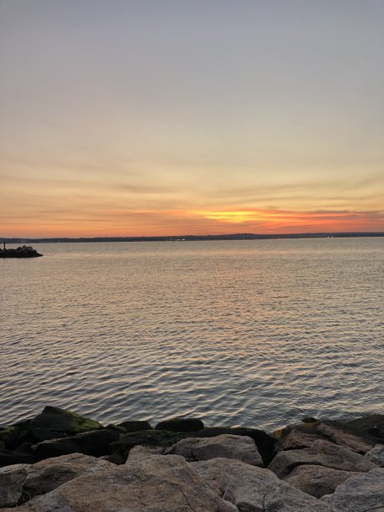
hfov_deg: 49.7
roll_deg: +0.3
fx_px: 414
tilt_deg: -1.0
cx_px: 192
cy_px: 256
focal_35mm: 28
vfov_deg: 63.4
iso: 160
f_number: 1.8
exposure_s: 1/60
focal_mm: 4
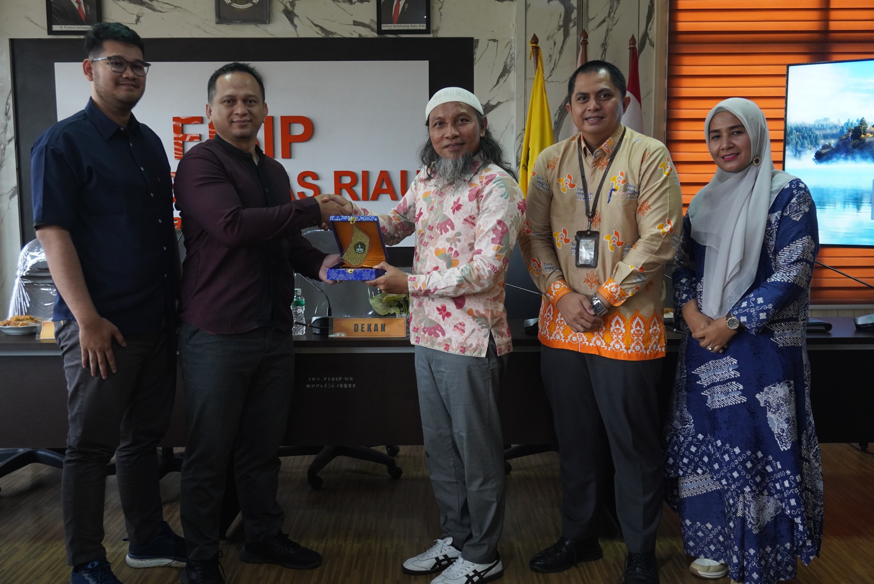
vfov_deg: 35.5
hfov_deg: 51.3
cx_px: 437
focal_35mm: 38
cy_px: 292
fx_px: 911
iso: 1250
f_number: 5.6
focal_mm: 25
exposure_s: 1/40
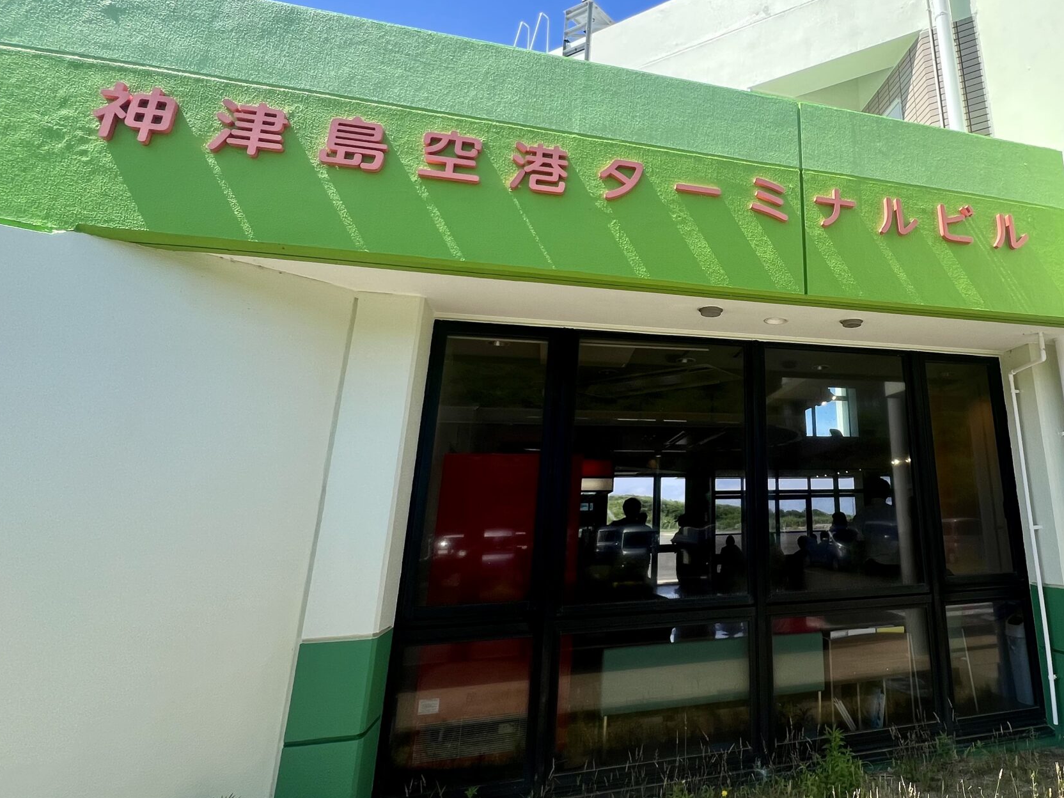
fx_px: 615
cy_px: 324
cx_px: 779
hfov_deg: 76.6
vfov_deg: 65.4
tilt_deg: +17.7
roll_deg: +0.8
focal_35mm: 20
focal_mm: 1.57
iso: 32
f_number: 1.8
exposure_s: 1/699
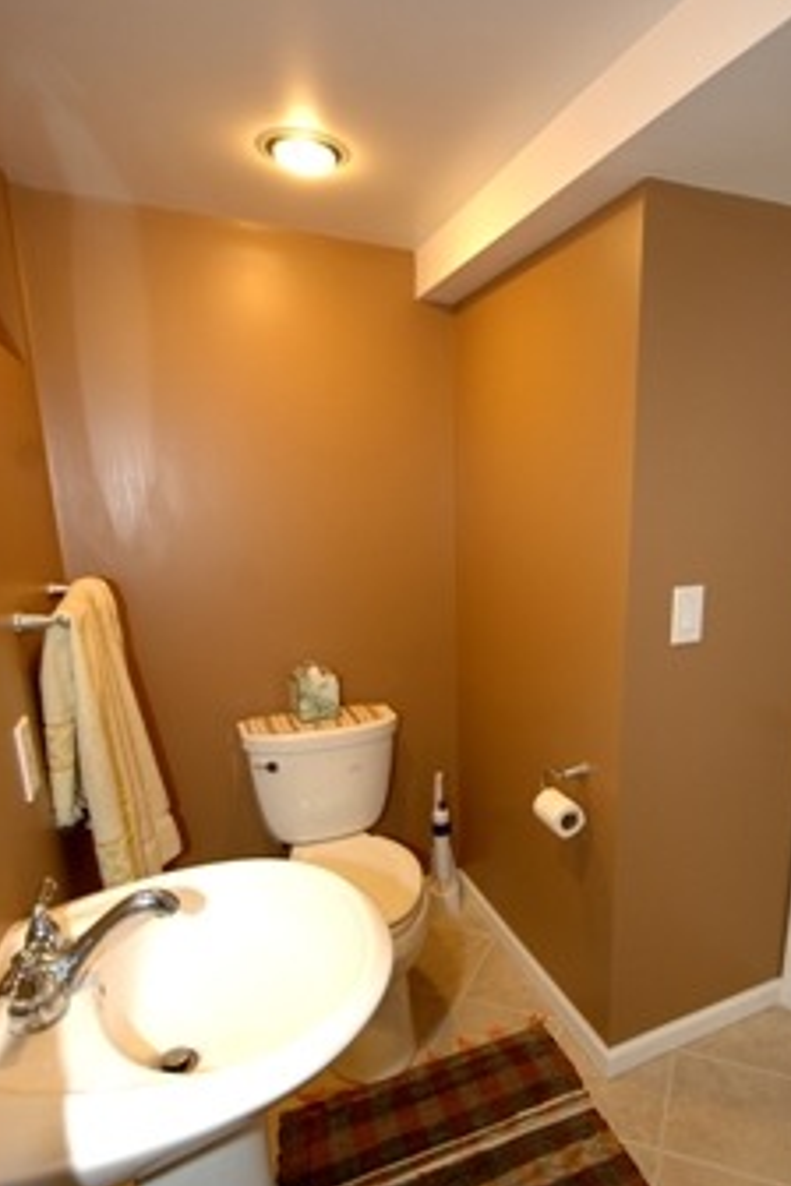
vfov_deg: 83.5
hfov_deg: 60.8
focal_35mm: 20
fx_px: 659
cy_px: 671
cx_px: 512
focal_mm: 10
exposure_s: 1/20
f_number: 4
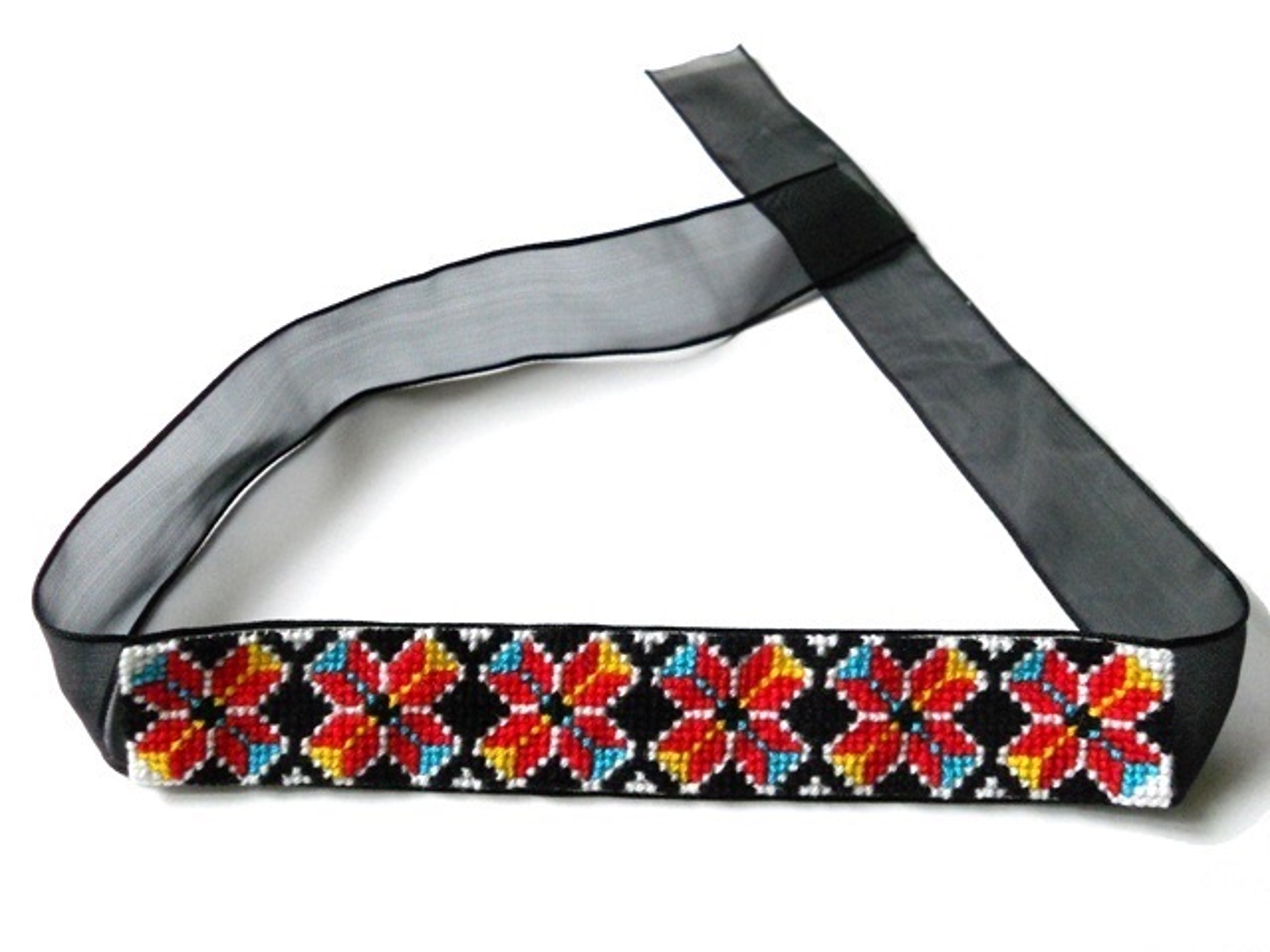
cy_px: 476
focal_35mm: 38
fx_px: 1394
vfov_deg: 37.7
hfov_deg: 49.0
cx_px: 635
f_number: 3.9
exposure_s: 1/60
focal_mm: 6.9
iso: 400
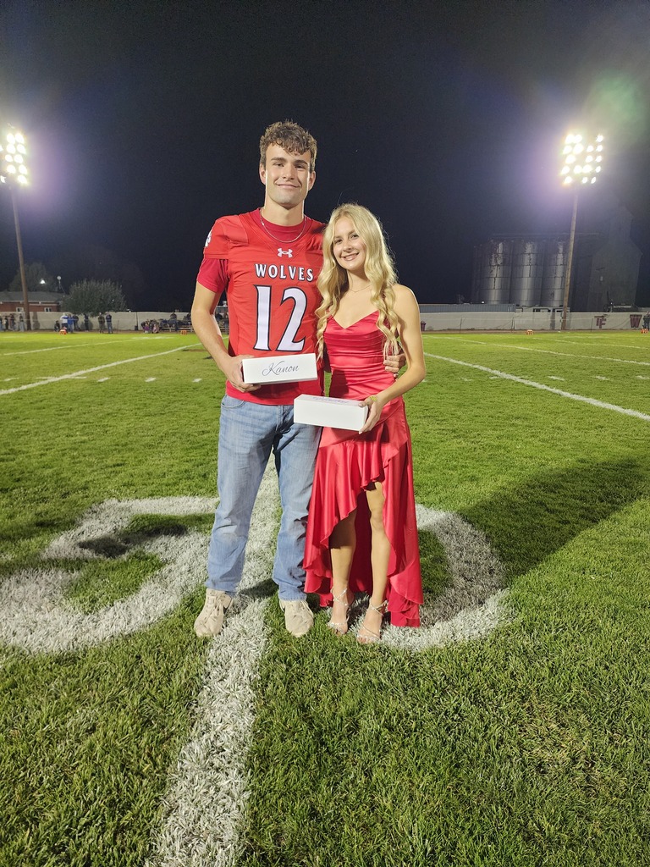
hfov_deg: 58.9
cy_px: 434
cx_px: 325
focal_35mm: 23
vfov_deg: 73.9
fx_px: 576
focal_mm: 6.4
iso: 400
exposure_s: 1/120
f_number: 1.8
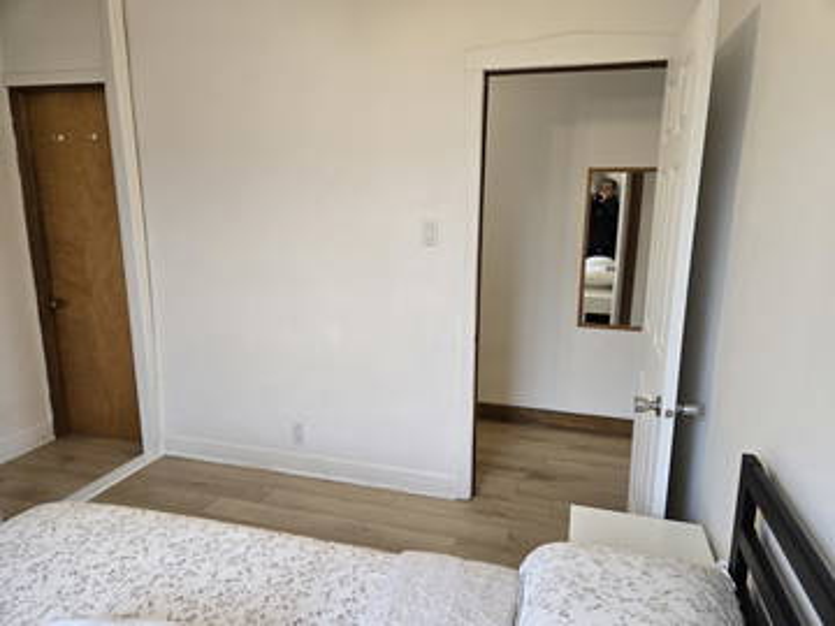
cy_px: 313
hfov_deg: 73.9
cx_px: 418
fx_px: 555
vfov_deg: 58.9
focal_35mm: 23
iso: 160
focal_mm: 5.4
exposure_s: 1/120
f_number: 1.8
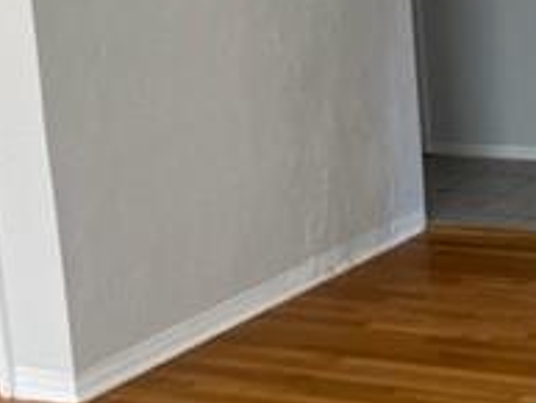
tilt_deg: -10.3
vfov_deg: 17.0
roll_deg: +1.5
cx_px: 750
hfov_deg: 20.3
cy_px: 56
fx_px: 1332
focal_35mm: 86
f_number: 1.6
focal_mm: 4.2
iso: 100
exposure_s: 1/120
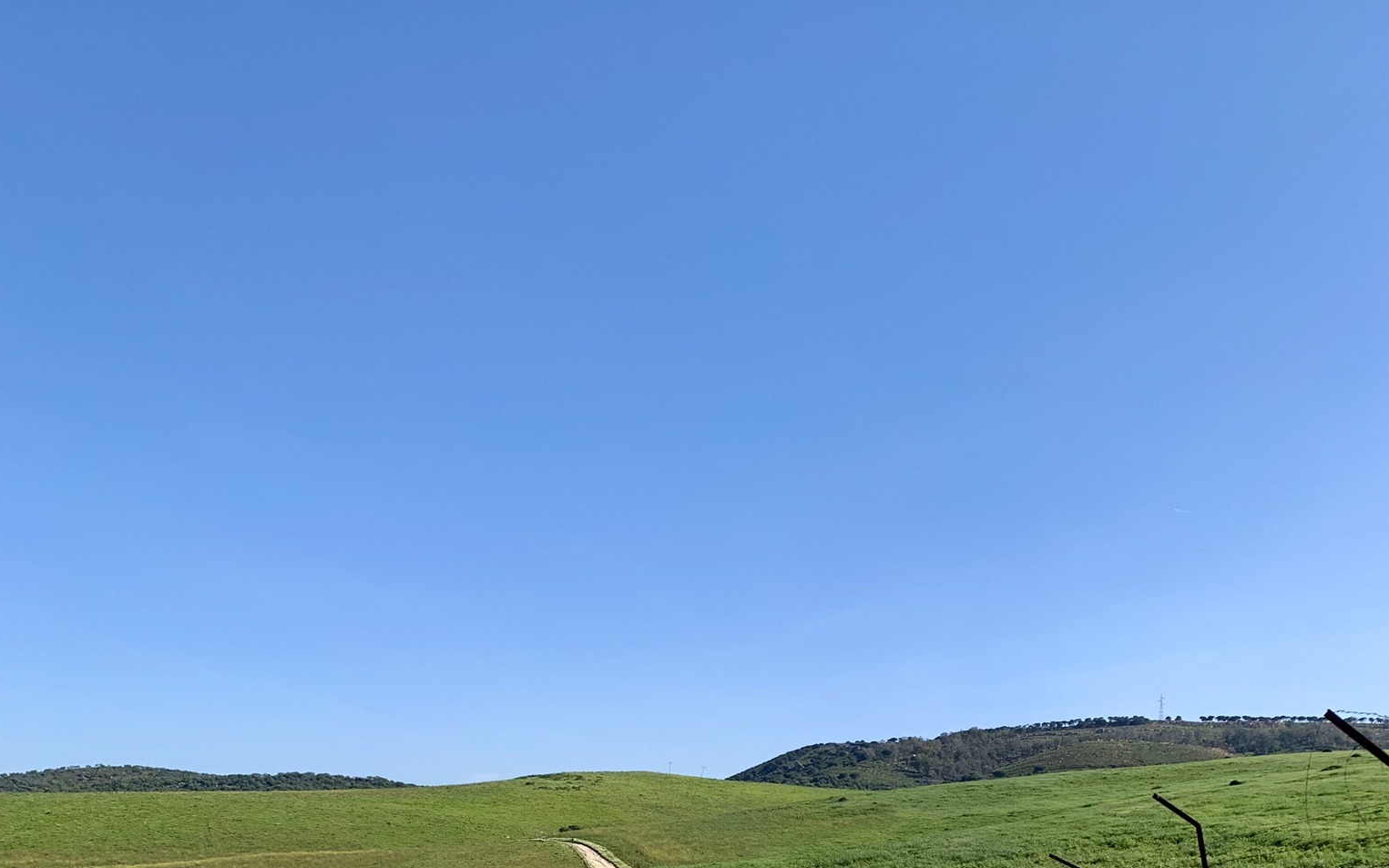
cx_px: 695
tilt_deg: -0.4
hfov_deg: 52.8
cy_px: 845
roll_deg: +0.4
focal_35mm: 37
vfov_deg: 32.0
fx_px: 1401
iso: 25
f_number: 1.8
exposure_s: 1/2421
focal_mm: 4.25
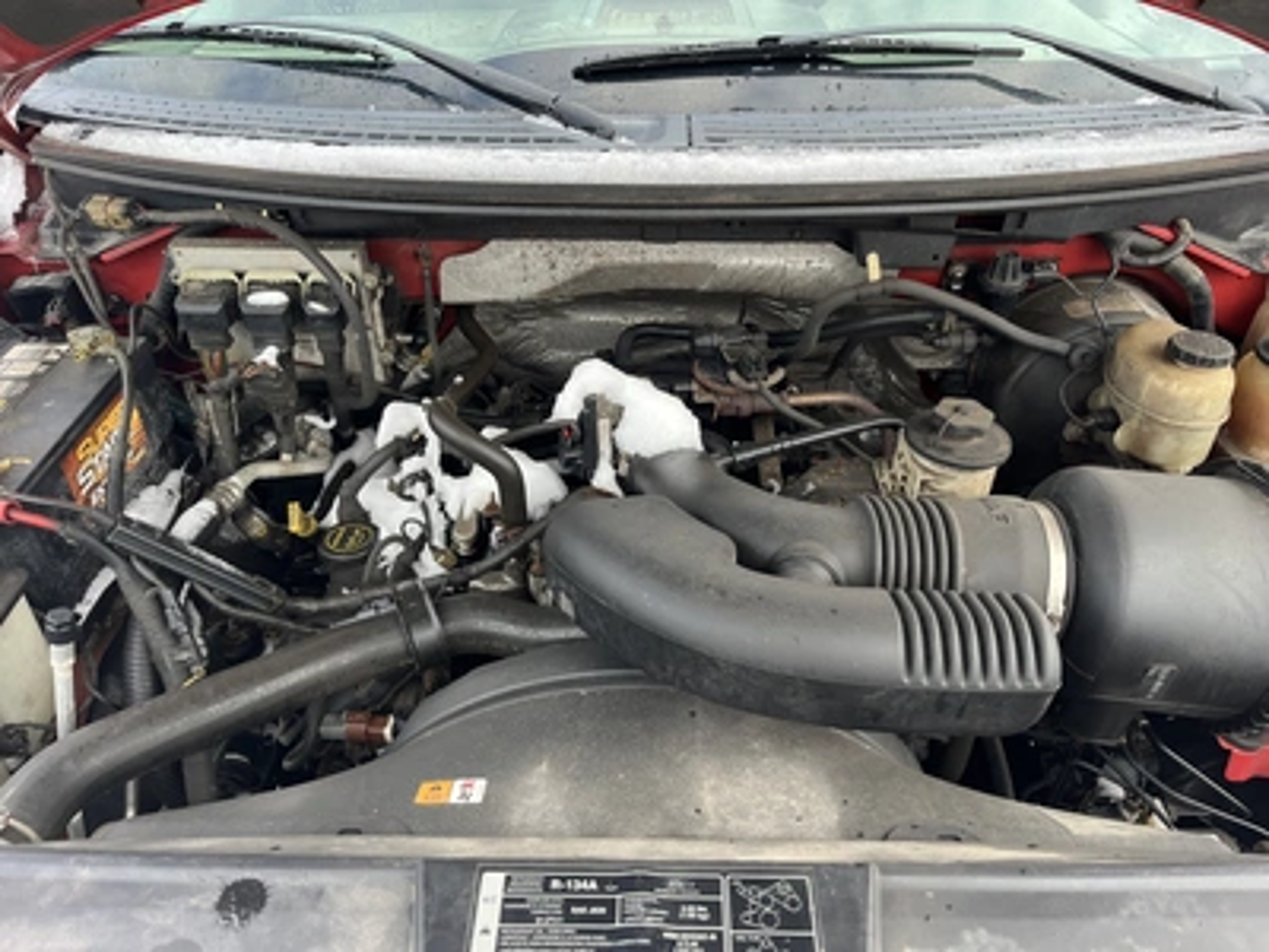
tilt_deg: -34.8
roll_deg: +1.4
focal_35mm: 26
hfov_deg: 67.3
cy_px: 476
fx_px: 953
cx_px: 634
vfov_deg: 53.1
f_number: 1.6
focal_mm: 5.1
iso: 40
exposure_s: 1/138
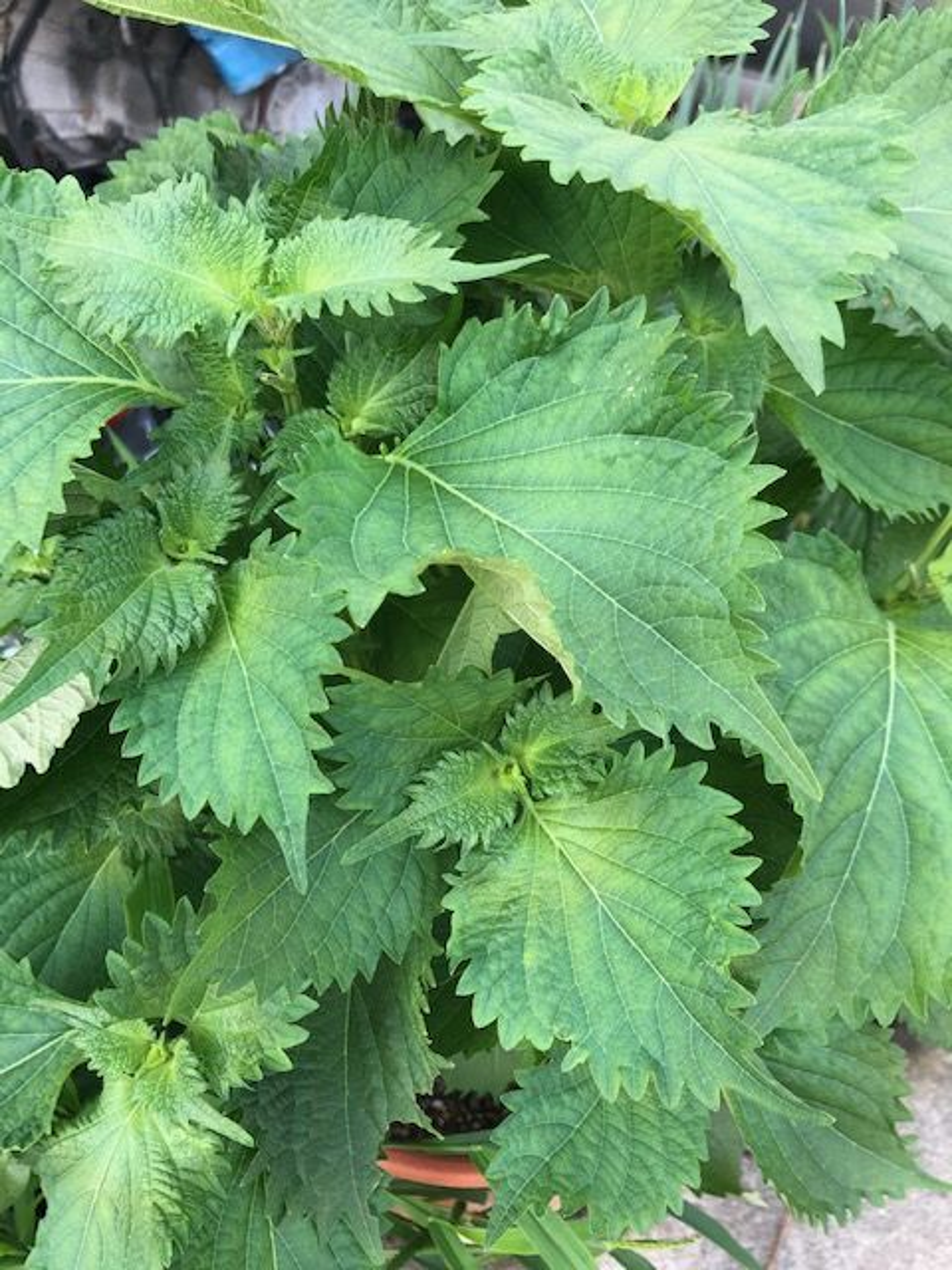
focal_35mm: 28
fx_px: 1027
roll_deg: +0.5
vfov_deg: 63.4
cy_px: 635
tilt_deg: -43.5
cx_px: 476
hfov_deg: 49.7
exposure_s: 1/120
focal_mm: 3.99
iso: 25
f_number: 1.8
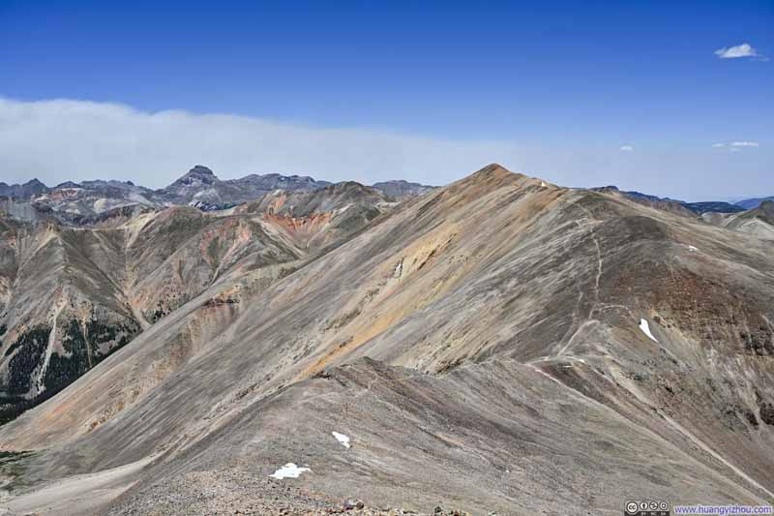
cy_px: 258
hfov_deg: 51.9
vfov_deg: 35.9
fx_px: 795
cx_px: 387
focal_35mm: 37
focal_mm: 37
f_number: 6.3
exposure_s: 1/800
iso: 64
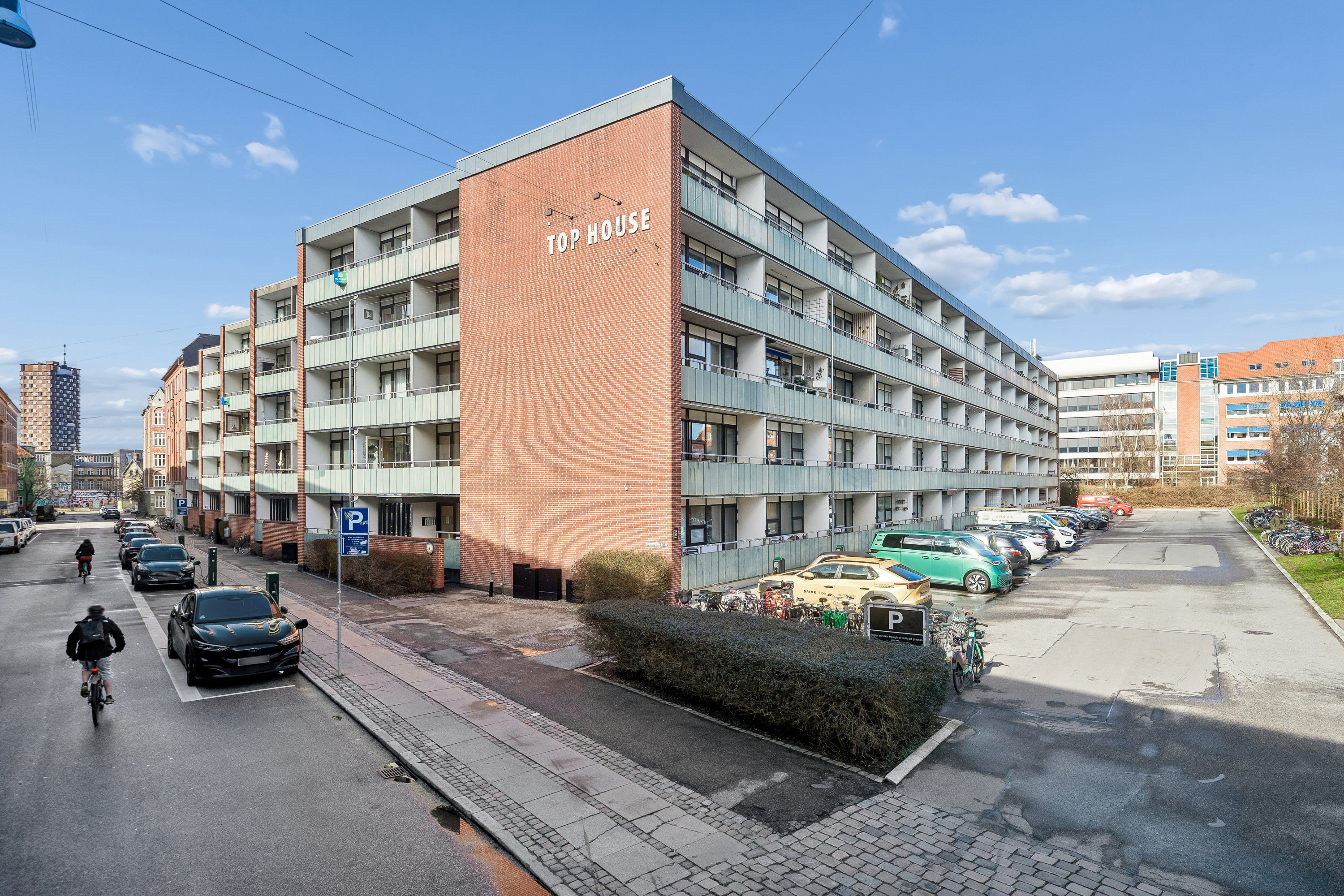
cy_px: 448
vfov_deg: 64.6
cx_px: 672
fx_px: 709
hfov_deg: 86.9
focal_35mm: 19
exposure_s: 1/640
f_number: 5.6
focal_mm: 19
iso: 250
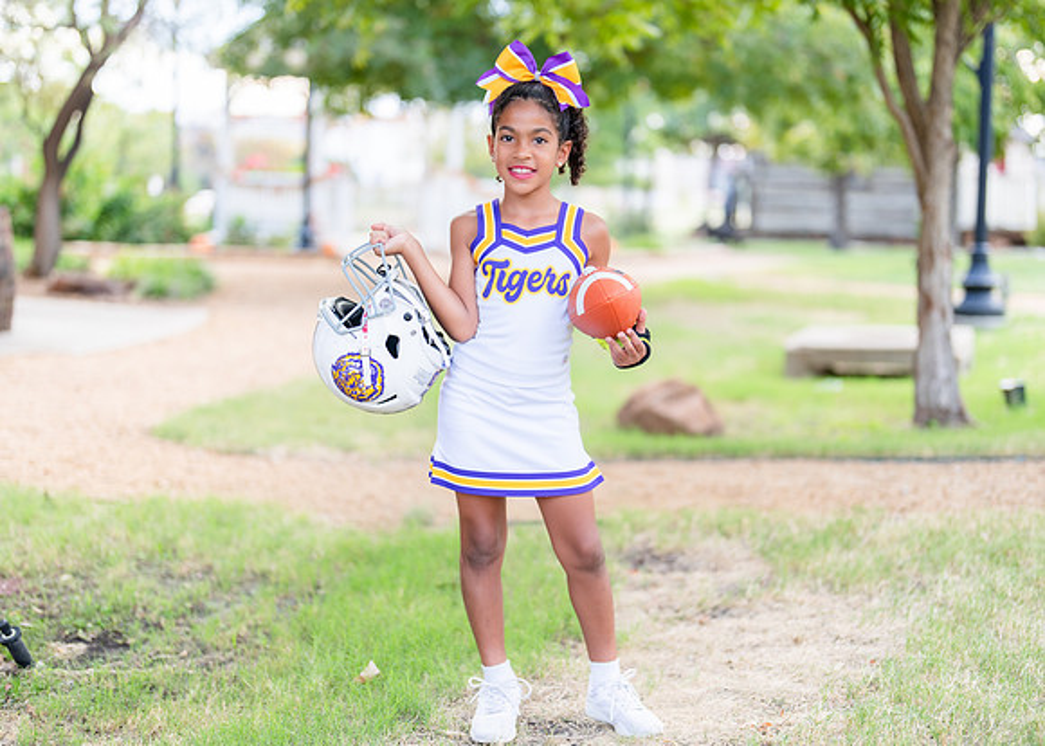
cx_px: 545
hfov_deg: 35.5
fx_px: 1633
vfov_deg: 25.7
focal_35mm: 55
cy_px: 367
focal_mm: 50
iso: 100
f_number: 1.2
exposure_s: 1/400
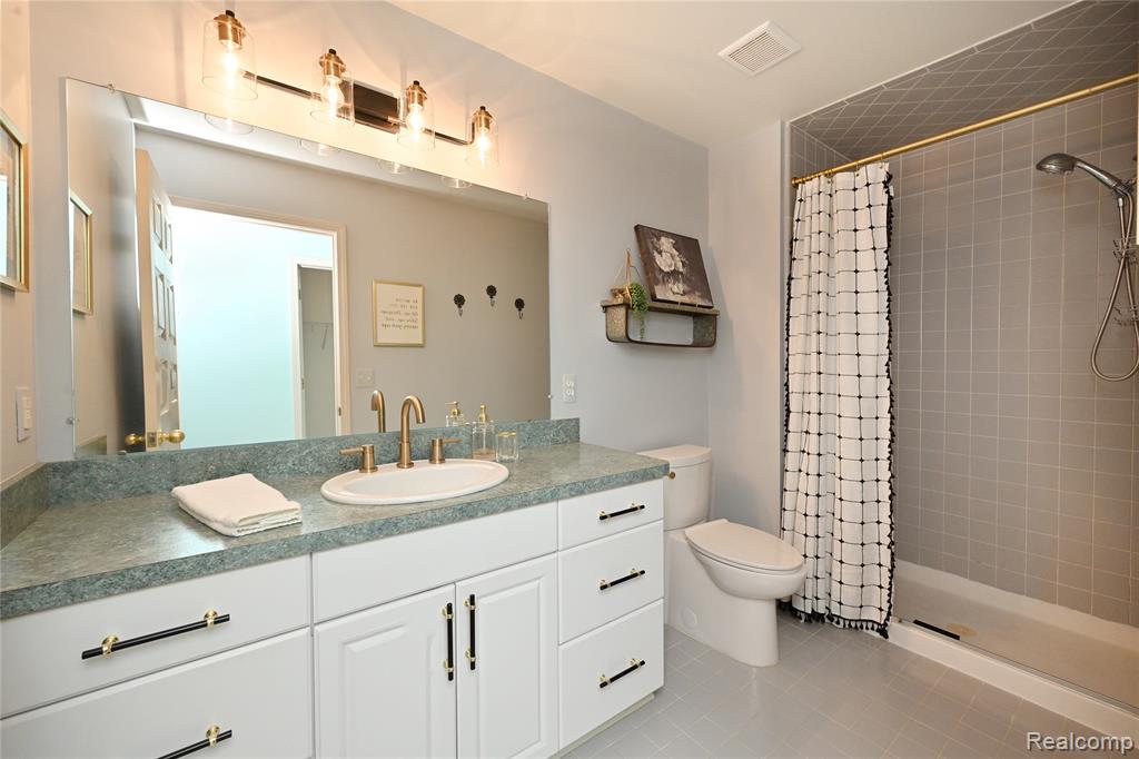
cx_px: 570
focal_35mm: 14
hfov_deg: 104.3
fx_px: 443
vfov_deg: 81.2
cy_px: 380
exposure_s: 1/60
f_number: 10
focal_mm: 14
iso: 800
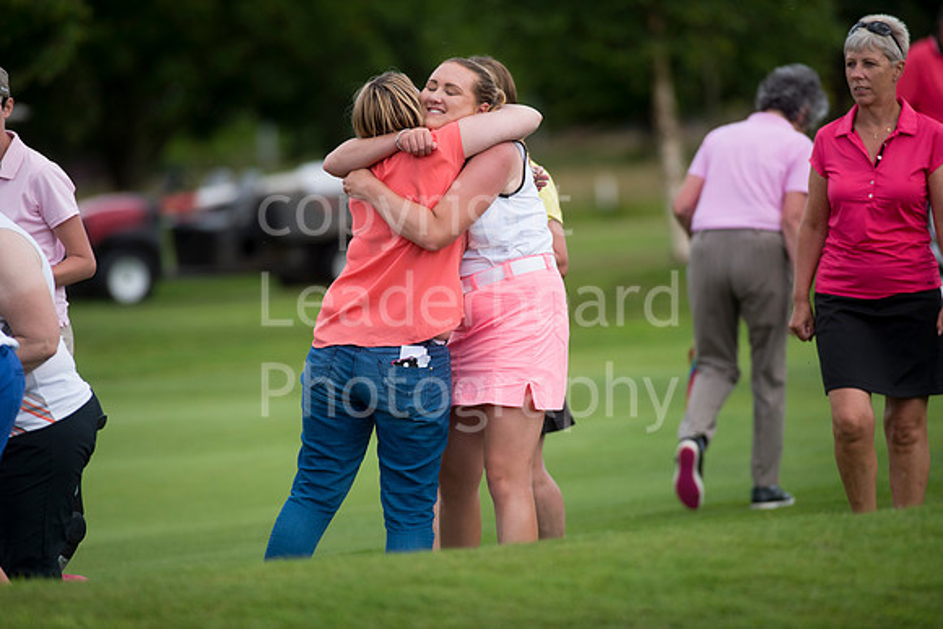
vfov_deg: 4.6
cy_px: 314
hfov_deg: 6.9
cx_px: 472
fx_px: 7860
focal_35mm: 300
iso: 400
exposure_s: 1/2000
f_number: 4.5
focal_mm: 300
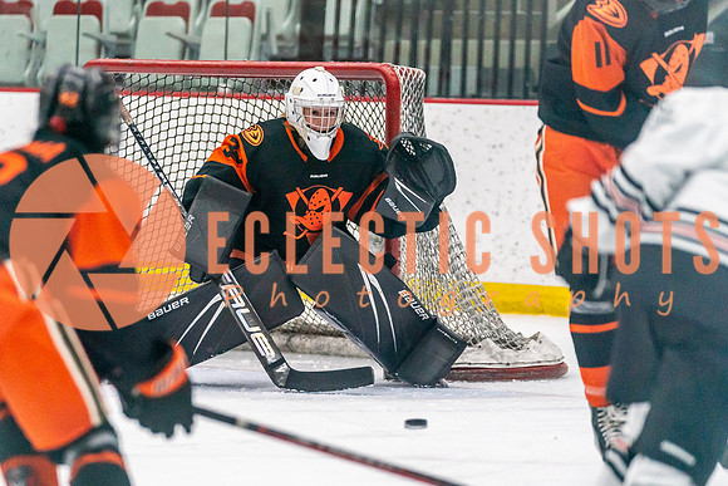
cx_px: 299
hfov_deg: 8.4
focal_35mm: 245
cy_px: 291
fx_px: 4963
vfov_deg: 5.6
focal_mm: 170
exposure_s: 1/1250
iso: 3200
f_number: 2.8
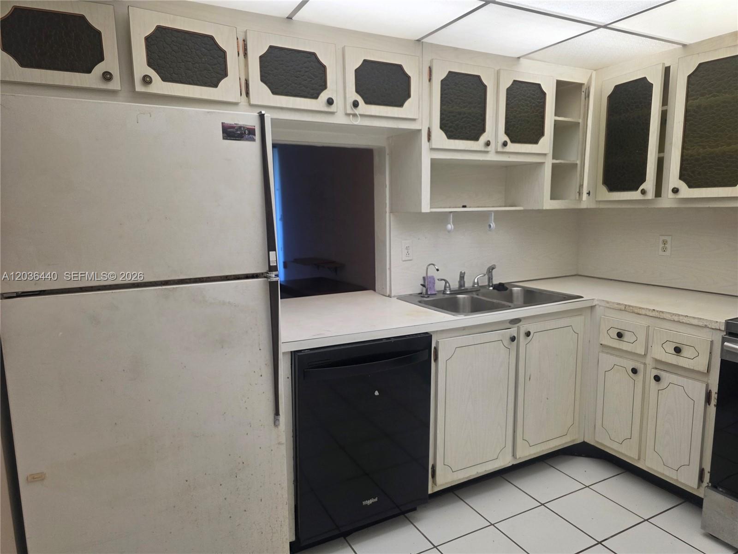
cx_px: 369
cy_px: 277
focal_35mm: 23
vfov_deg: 58.9
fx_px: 490
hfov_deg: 73.9
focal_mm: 6.3
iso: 125
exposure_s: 1/120
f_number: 1.7
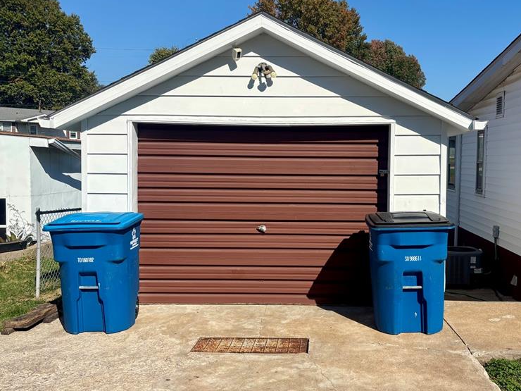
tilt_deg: -3.5
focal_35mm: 36
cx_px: 304
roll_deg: +0.5
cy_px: 188
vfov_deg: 39.7
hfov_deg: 51.1
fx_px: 542
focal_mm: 5.96
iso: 50
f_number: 1.6
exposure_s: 1/5952
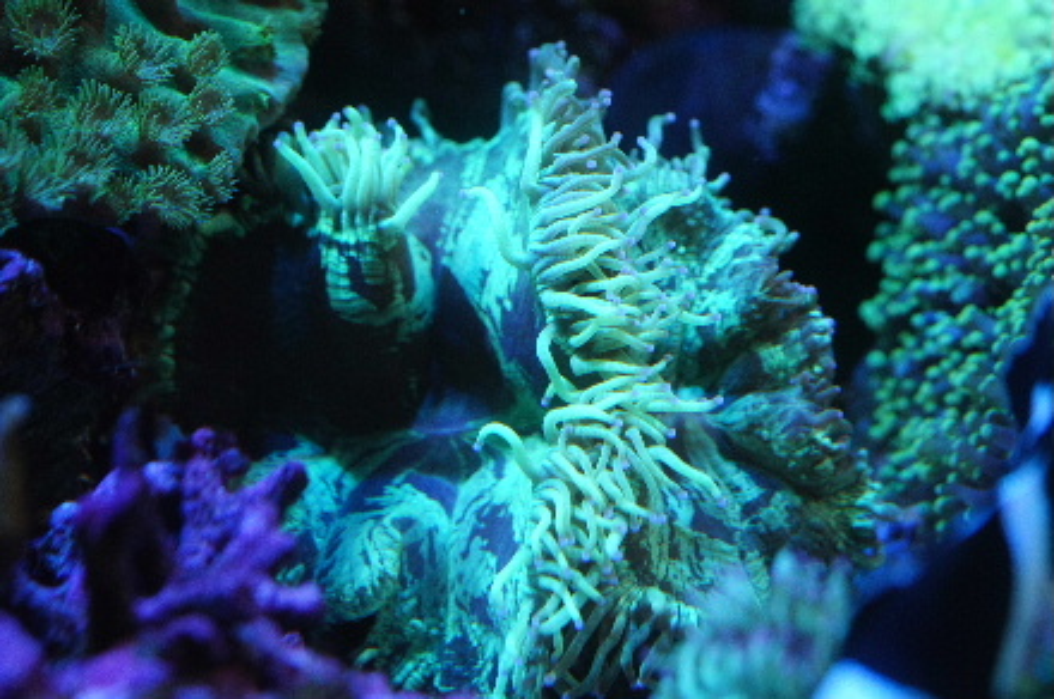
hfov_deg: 27.0
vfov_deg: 18.1
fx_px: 2193
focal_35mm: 75
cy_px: 350
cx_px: 527
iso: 1600
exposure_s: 1/320
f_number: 5.6
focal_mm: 50
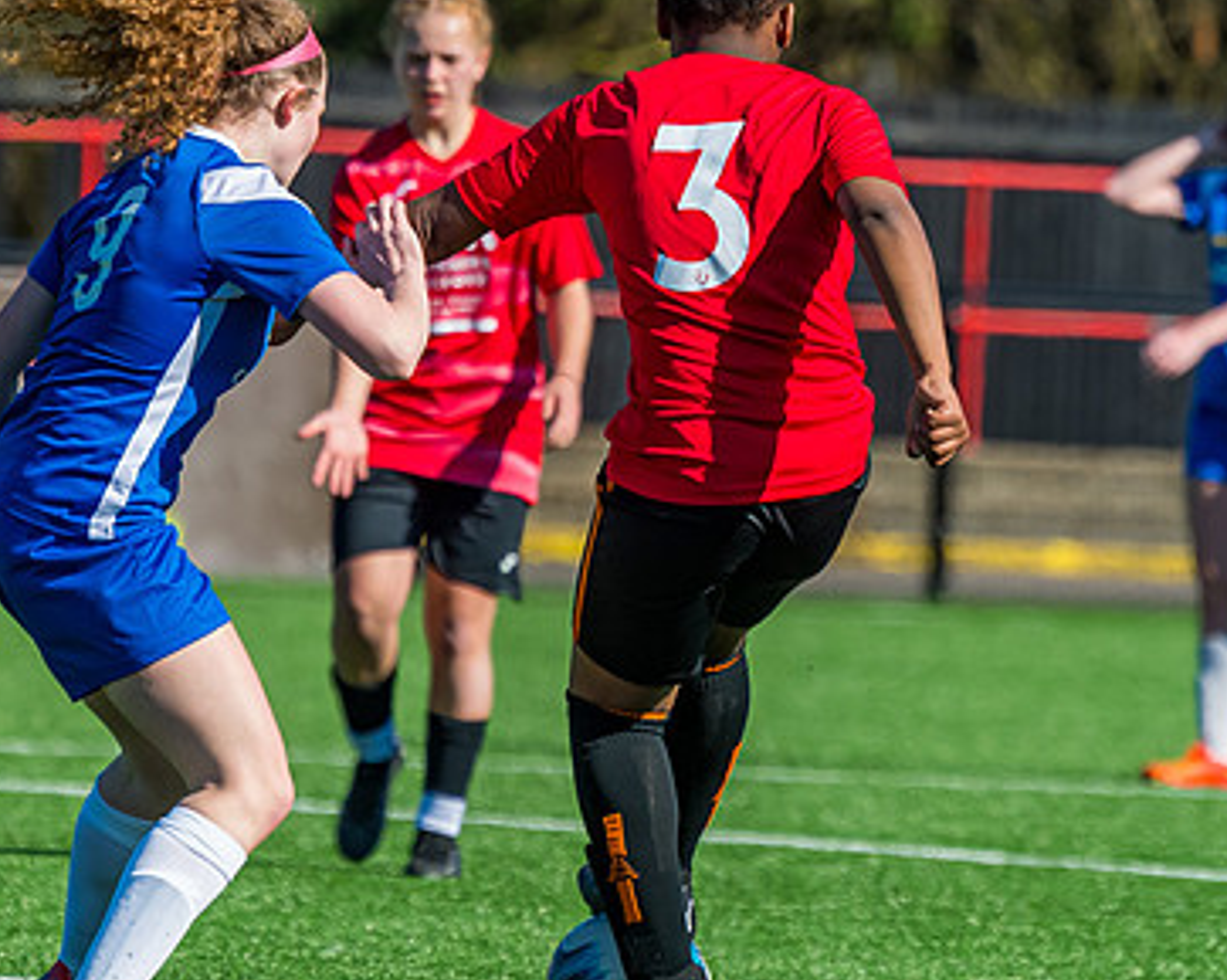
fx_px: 23622
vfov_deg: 2.4
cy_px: 568
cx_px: 330
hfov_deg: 3.0
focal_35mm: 651
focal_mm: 280
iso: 400
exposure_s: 1/2500
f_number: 5
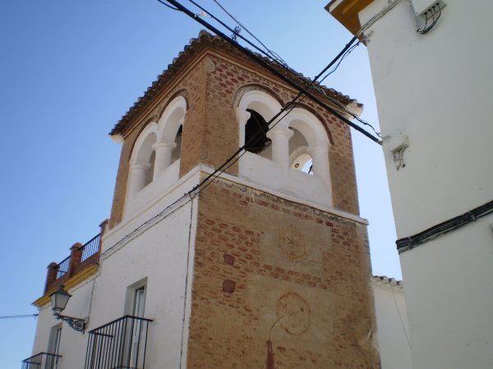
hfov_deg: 51.4
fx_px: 513
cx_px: 246
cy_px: 184
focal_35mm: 36
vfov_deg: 39.7
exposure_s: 1/1000
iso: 64
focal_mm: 6.3
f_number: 4.6
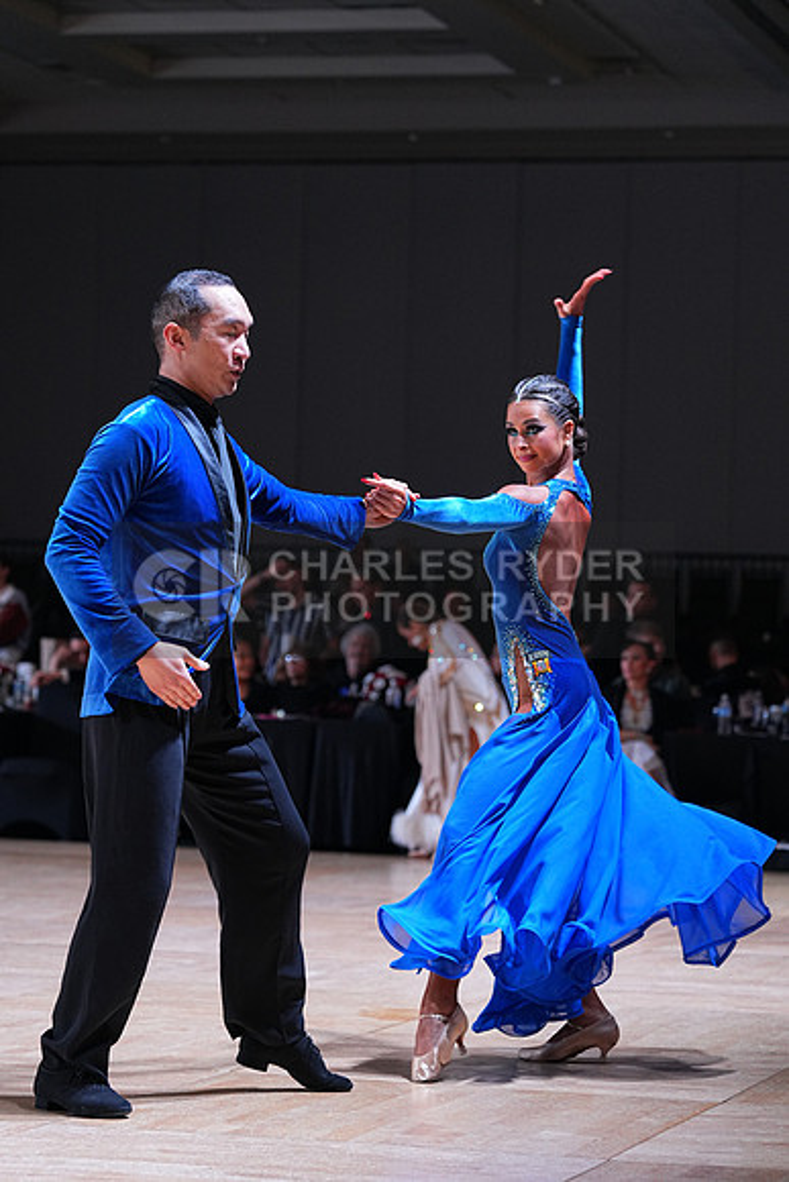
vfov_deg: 19.1
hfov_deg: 12.8
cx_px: 394
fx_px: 3515
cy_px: 591
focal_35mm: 107
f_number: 4
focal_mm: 107
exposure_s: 1/400
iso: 1600
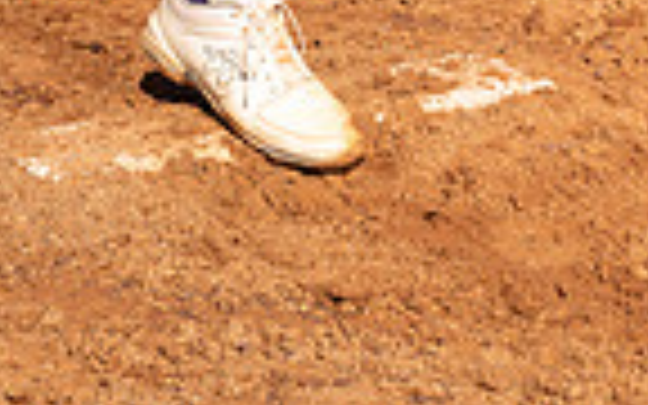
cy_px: -603
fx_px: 2808
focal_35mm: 159
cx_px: 292
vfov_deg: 7.6
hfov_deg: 13.2
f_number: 8
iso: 100
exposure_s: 1/250
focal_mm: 50
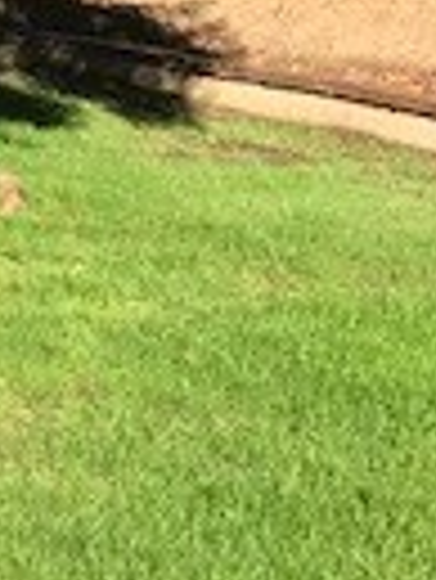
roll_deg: -1.7
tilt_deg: -3.8
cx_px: -526
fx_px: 2330
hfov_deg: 9.7
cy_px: -85
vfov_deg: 13.8
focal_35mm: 139
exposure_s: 1/798
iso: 20
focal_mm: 3.99
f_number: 1.8
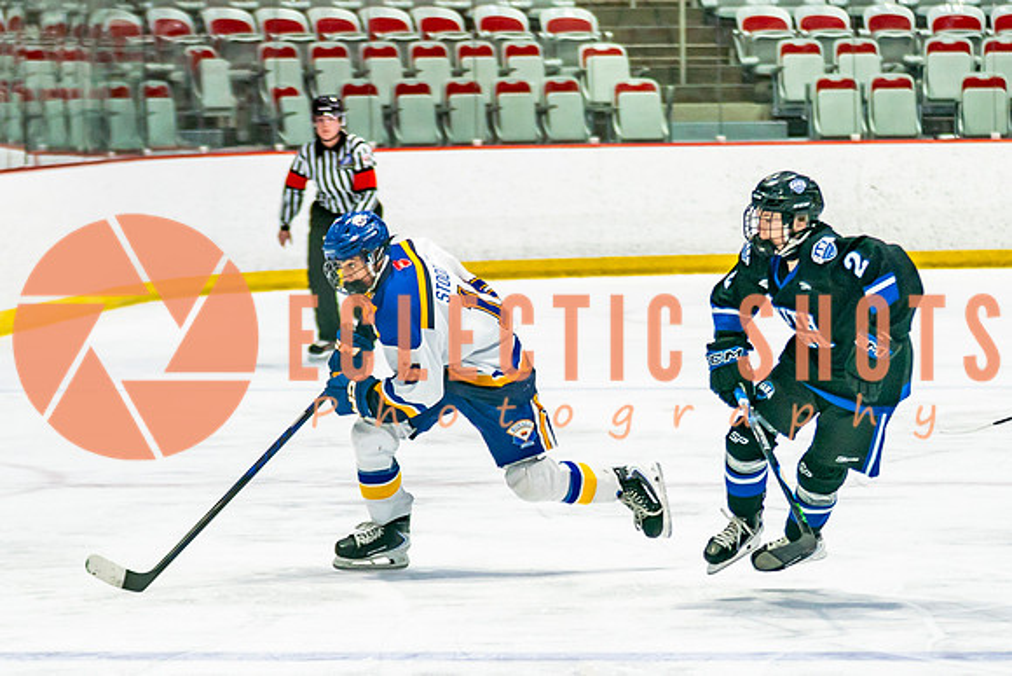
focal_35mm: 258
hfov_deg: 8.0
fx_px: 7244
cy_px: 455
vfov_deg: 5.3
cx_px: 556
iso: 320
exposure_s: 1/640
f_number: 2.8
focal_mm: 102
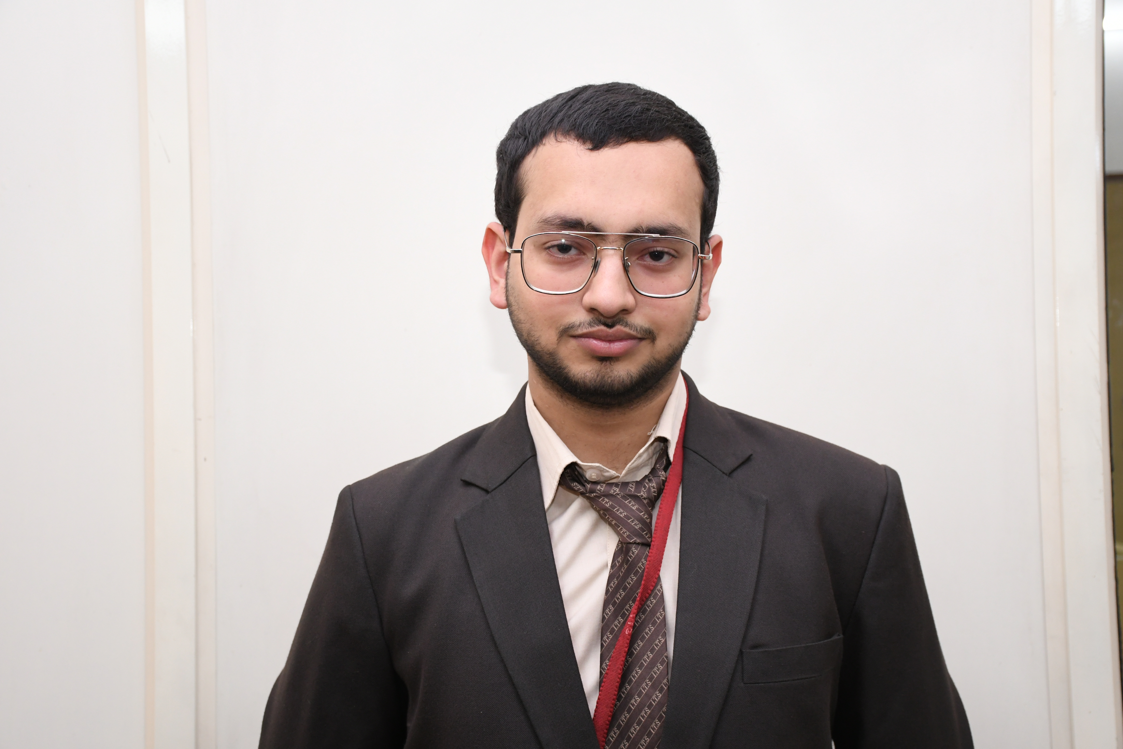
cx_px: 562
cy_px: 374
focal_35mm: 57
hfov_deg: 35.1
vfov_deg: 23.8
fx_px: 1778
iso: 1000
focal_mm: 38
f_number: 4.5
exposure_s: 1/125
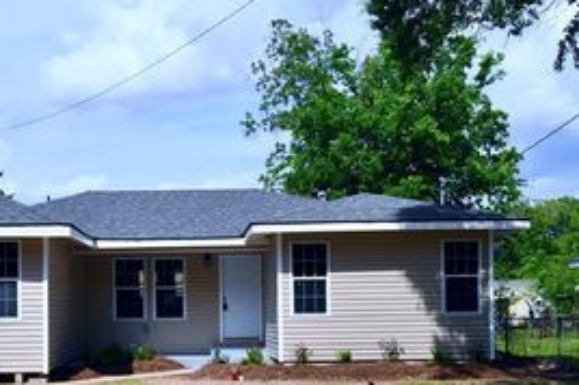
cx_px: 199
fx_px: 900
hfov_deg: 35.4
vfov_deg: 23.7
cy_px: 321
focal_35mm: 56
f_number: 10
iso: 100
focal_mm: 20
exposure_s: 1/250
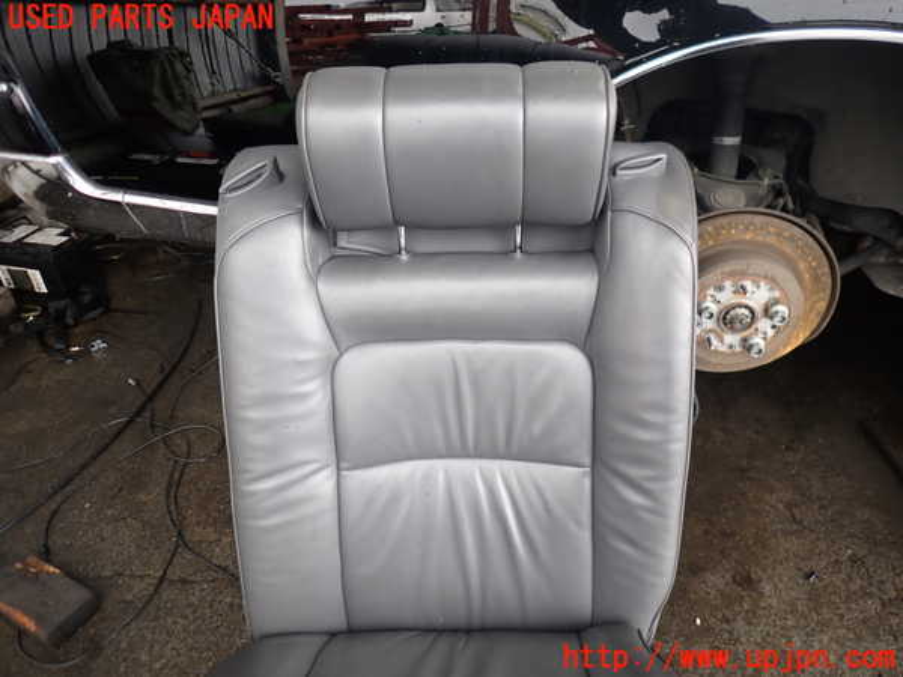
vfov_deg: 54.9
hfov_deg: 69.4
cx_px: 452
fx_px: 652
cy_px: 338
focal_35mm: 25
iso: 160
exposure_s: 1/125
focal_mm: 4.5
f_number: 2
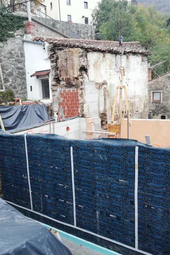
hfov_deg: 44.9
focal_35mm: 29
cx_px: 74
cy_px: 126
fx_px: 205
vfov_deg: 63.7
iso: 64
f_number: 2.2
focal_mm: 3.81
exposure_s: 1/50
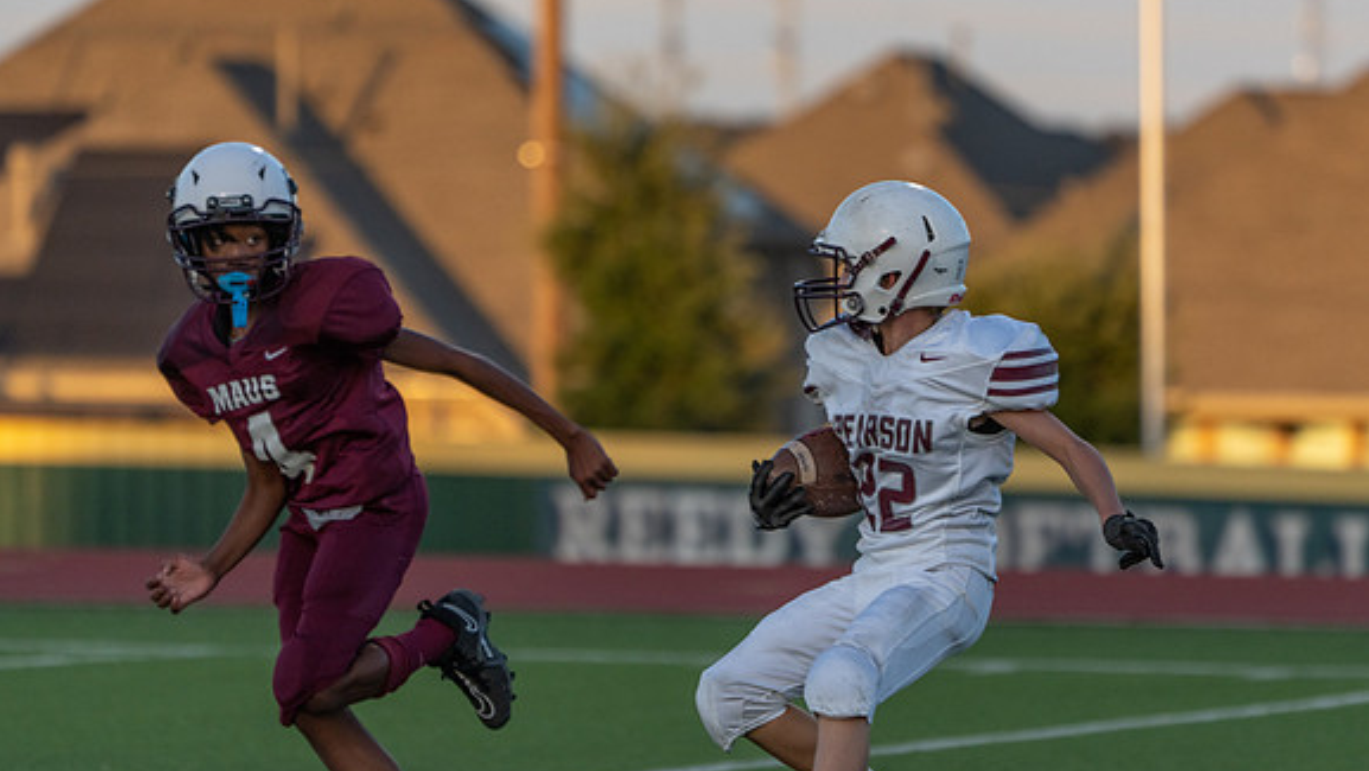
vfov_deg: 2.9
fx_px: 15324
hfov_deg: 5.1
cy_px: 437
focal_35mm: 422
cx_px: 819
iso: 400
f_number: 5.6
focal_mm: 300
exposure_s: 1/1000
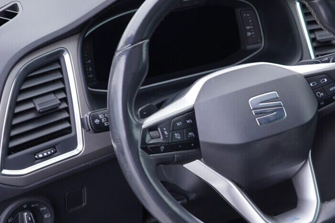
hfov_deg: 26.9
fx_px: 688
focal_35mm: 74
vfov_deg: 18.4
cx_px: 264
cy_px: 133
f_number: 2.8
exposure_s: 1/40
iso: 200
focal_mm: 24
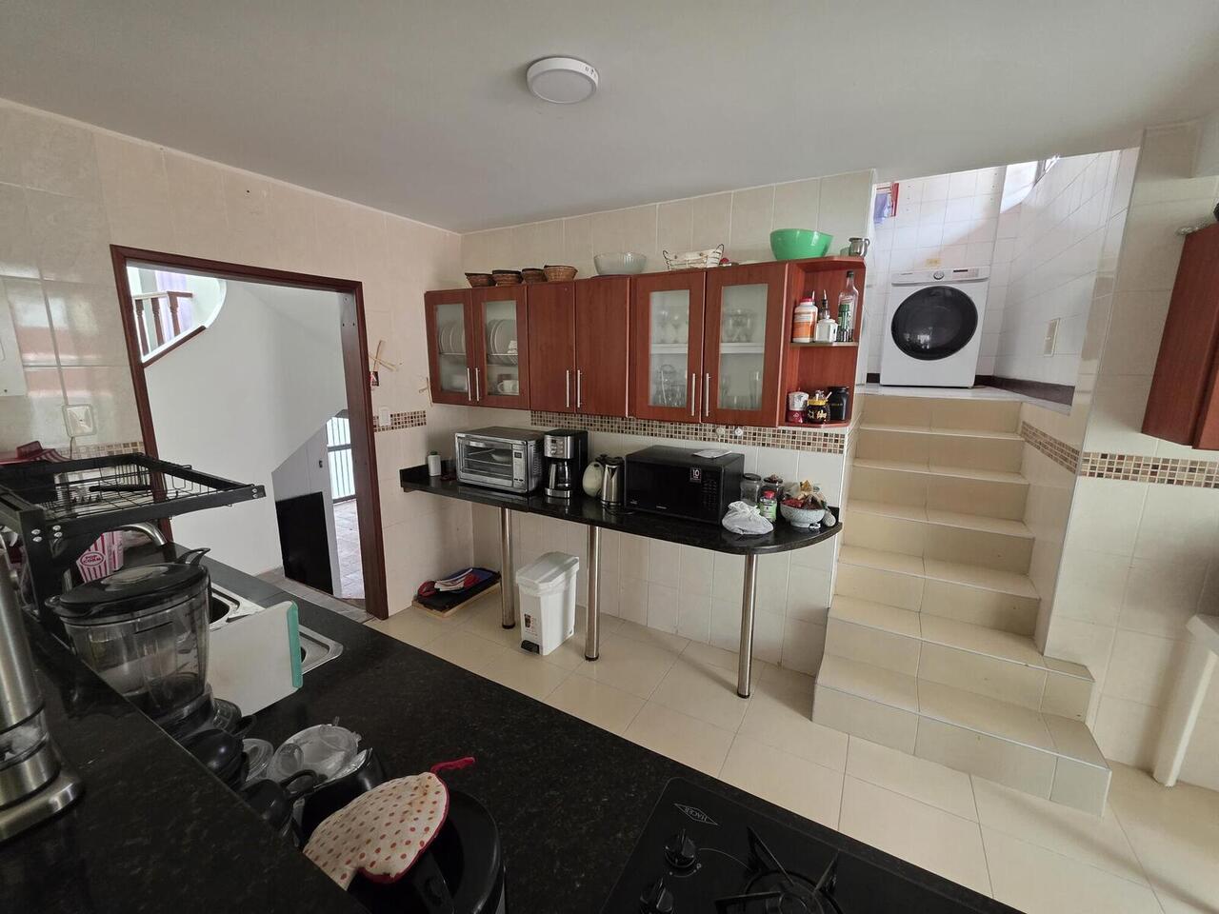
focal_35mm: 13
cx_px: 610
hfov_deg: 106.2
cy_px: 457
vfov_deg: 89.9
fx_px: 458
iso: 320
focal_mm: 2.2
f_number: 1.9
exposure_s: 1/100
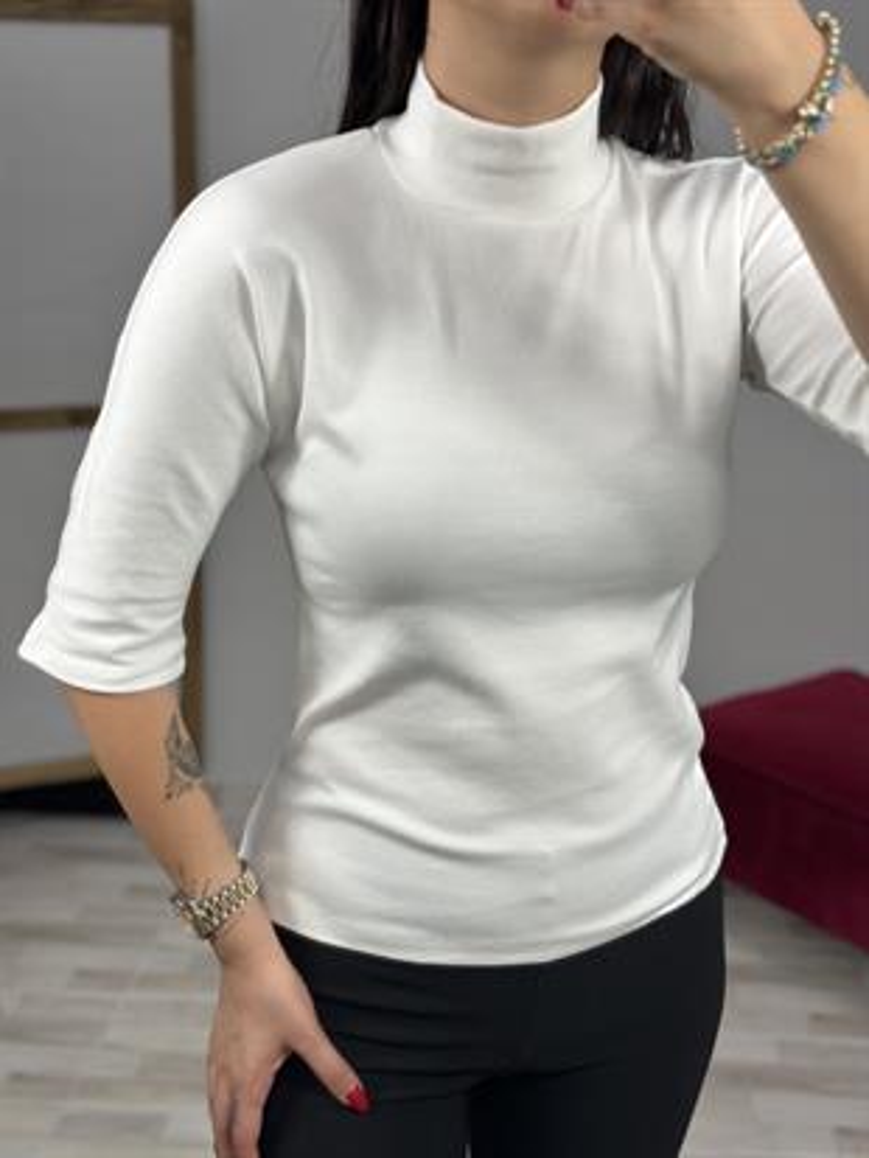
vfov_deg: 39.6
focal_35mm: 48
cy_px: 579
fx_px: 1606
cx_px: 434
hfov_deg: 30.3
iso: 100
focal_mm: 6.86
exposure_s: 1/100
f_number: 1.78
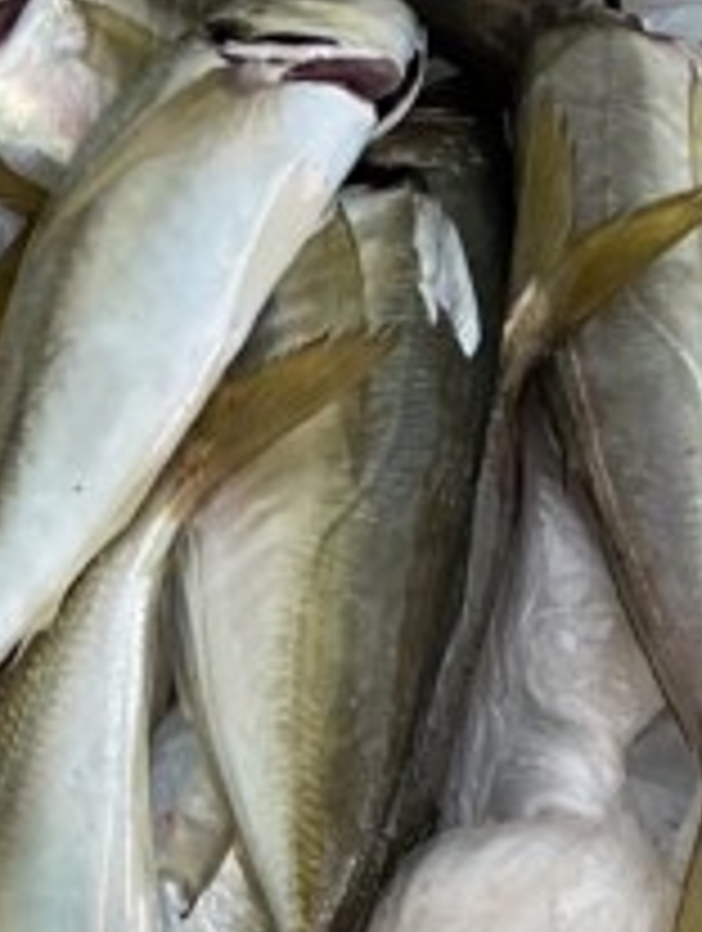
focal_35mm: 108
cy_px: 1148
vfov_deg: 17.3
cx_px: 594
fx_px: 2911
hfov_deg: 13.7
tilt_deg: -83.4
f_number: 1.8
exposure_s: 1/60
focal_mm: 3.99
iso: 125
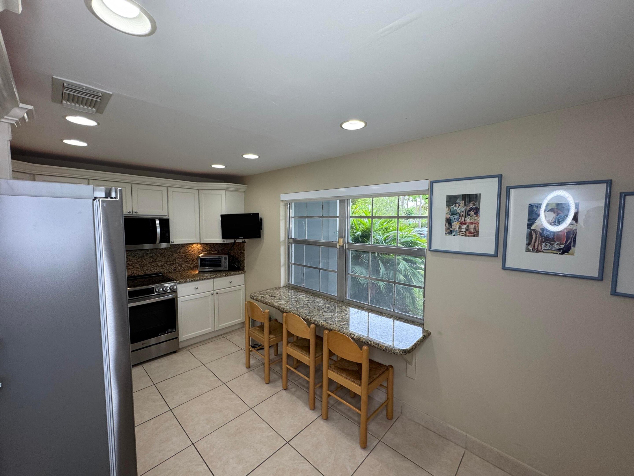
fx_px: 256
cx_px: 317
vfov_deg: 85.7
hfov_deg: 102.1
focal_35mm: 14
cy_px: 238
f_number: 2.2
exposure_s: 1/120
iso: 100
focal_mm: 2.22
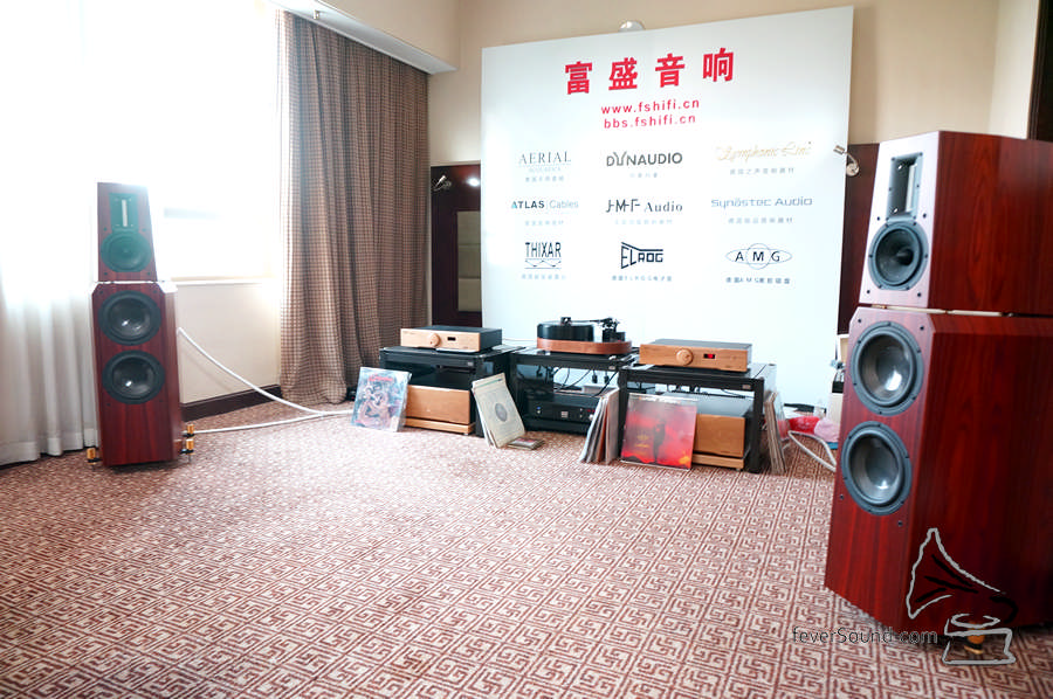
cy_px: 350
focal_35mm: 24
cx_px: 526
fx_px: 701
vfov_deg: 53.0
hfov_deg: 73.8
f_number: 4.5
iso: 800
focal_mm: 16
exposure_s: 1/25
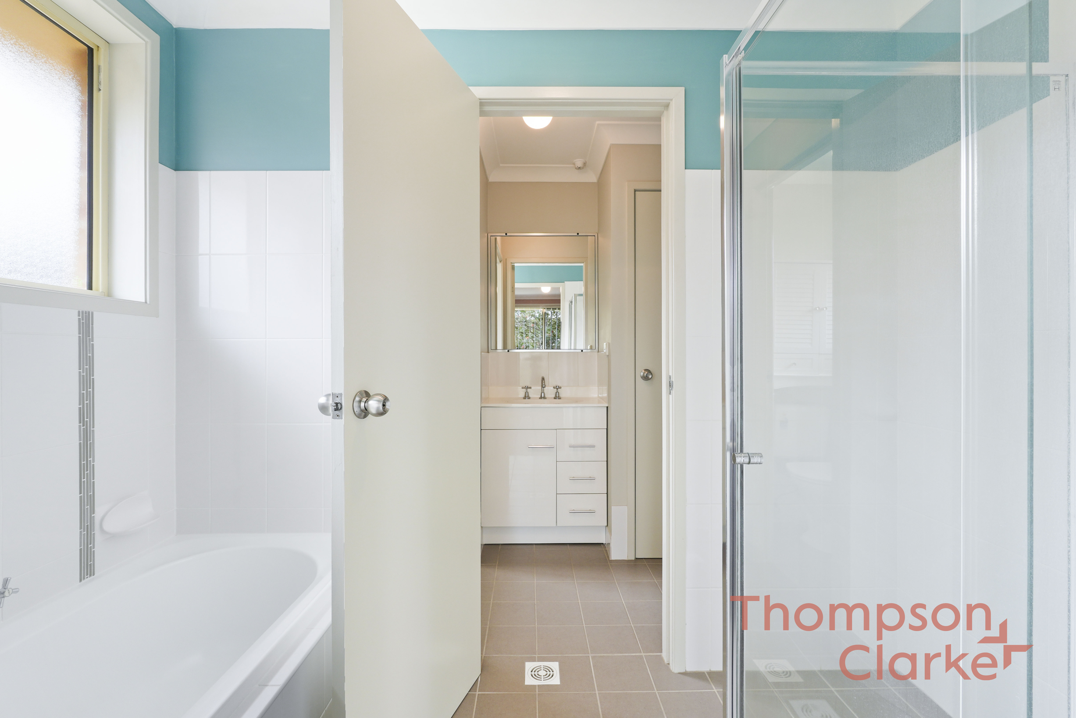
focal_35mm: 16
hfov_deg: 95.0
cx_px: 538
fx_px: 493
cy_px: 359
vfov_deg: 72.1
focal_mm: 11
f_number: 7.1
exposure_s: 1/10
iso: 100
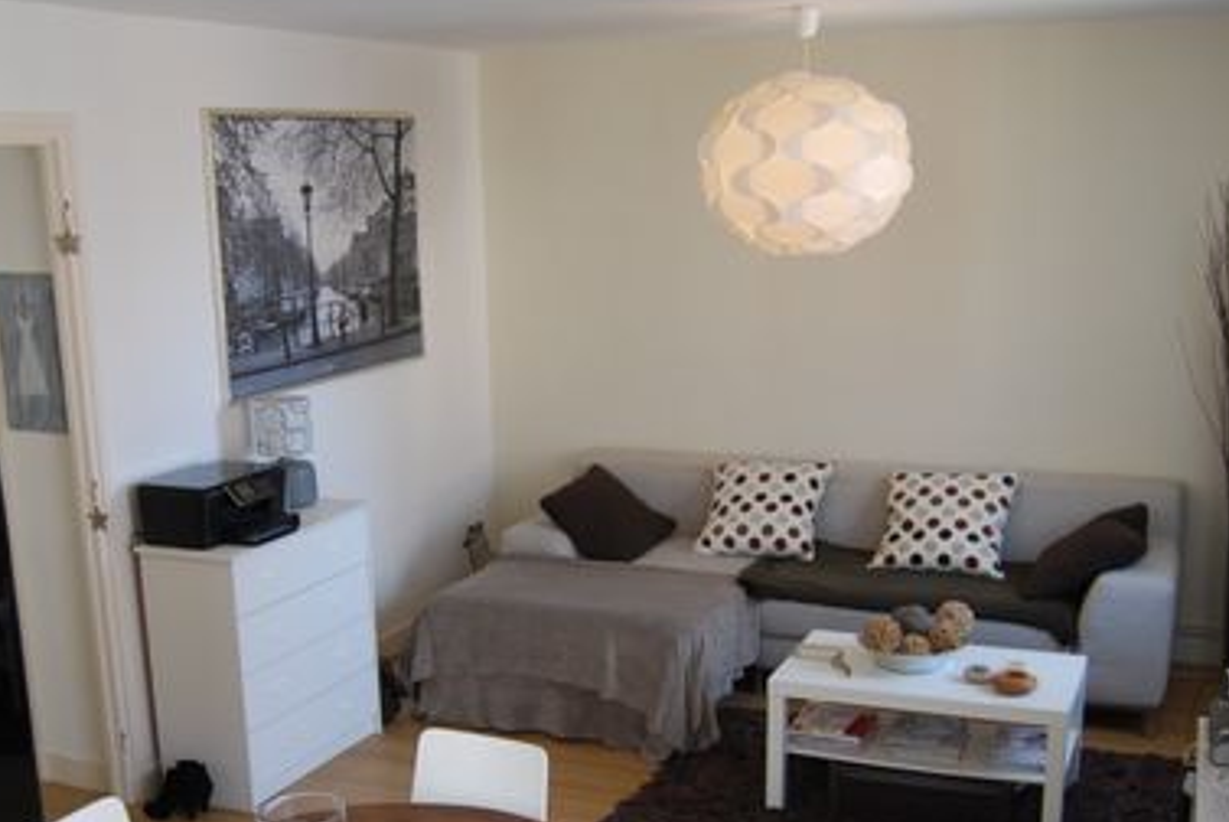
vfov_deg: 30.8
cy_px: 607
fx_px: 1469
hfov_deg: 45.3
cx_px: 528
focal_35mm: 43
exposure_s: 1/30
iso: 220
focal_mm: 18
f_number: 3.5
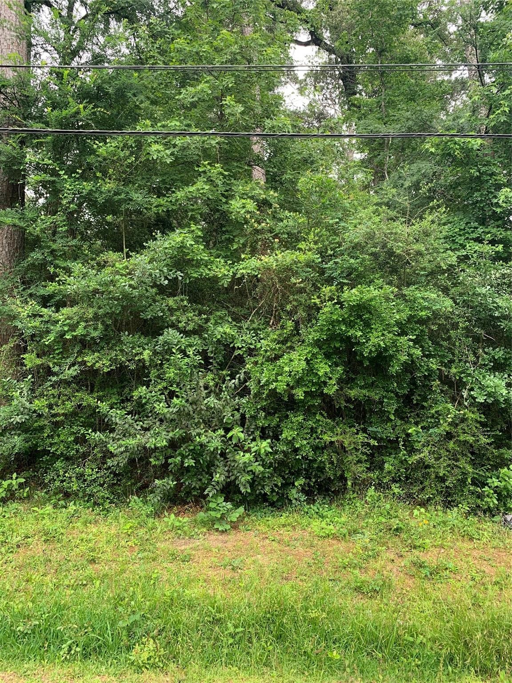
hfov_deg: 53.1
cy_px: 342
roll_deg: +2.3
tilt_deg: +2.4
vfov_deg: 67.3
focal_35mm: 26
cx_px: 256
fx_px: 513
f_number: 1.8
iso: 32
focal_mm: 4.25
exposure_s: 1/121
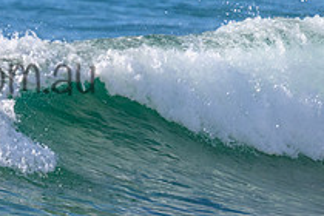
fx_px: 15893
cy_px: 58
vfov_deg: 0.8
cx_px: -68
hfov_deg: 1.2
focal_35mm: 1766
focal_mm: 640
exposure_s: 1/2000
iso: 1600
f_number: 11
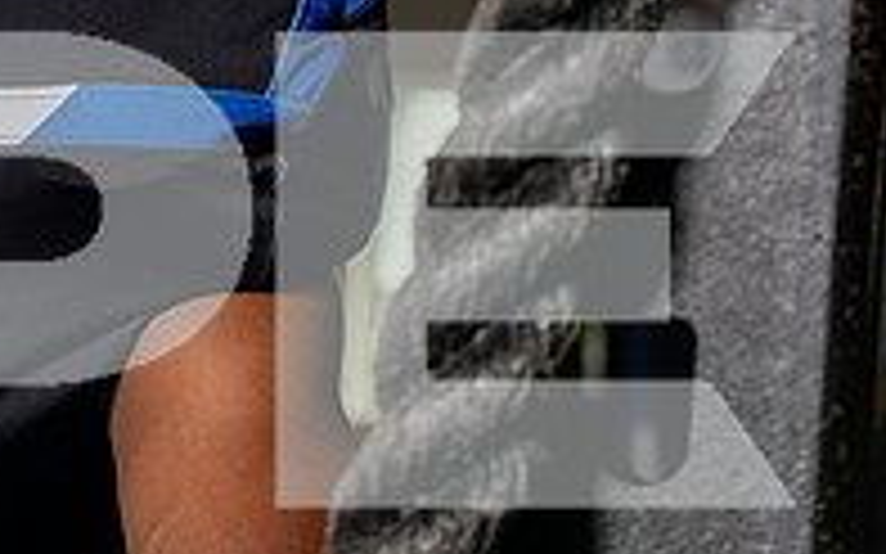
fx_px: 3983
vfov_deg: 7.9
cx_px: -351
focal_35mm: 165
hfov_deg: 12.2
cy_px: 272
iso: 100
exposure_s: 1/250
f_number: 4.5
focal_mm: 55
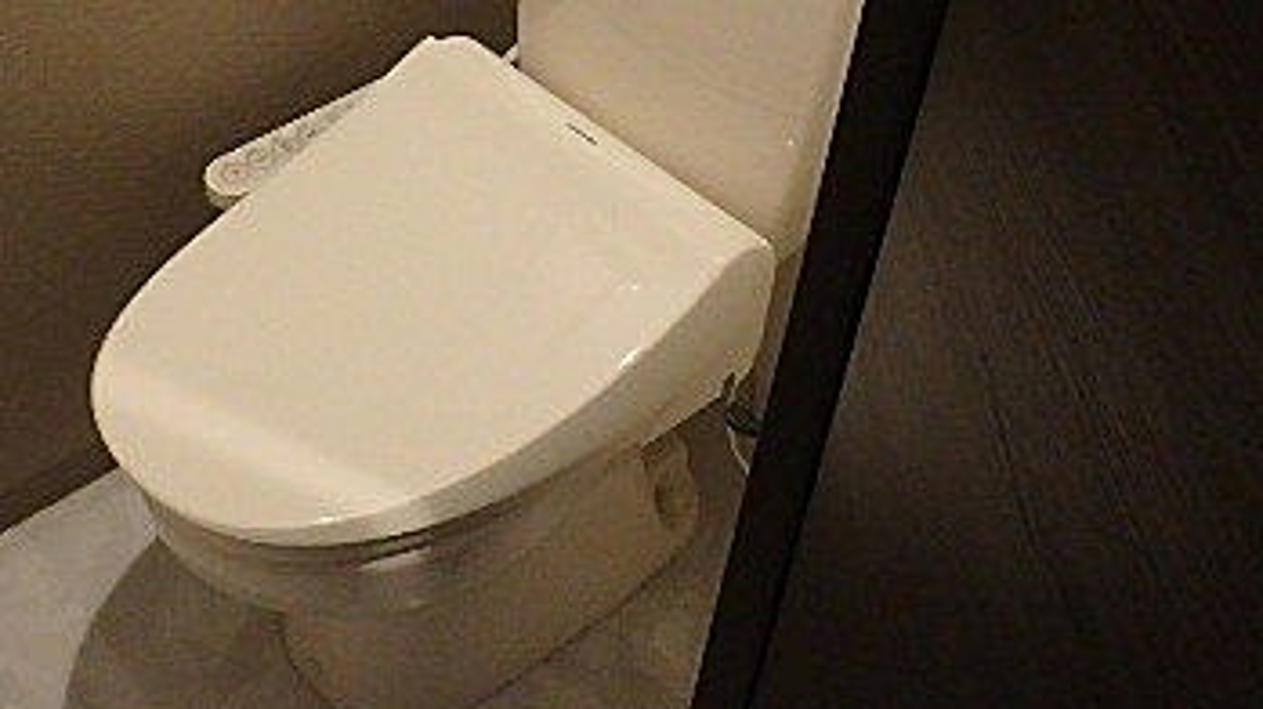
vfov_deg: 26.3
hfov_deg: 47.7
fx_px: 1406
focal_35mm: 42
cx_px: 434
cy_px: -58
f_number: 3.5
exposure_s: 1/30
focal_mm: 3.7
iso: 640
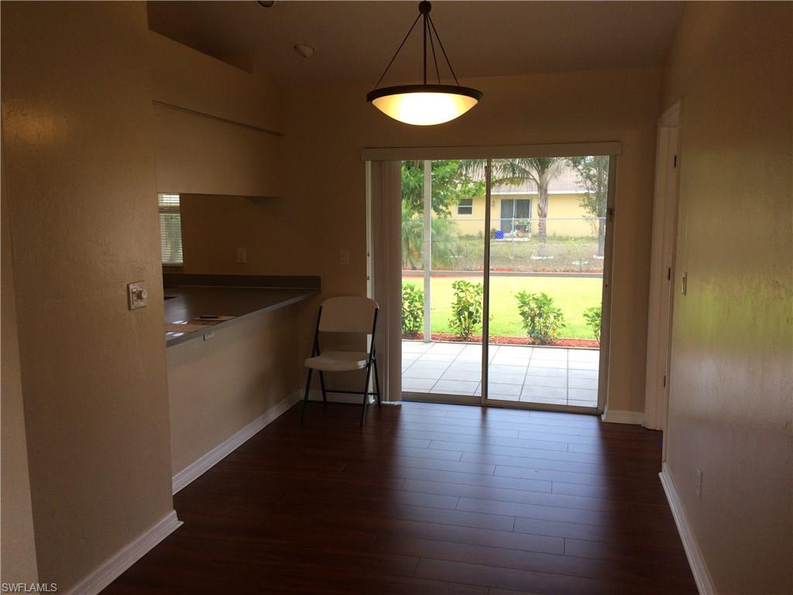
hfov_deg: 61.7
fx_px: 664
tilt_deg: -9.6
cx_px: 396
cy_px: 298
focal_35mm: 29
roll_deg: +0.1
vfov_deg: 48.2
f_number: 2.2
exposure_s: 1/120
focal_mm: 4.15
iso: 50
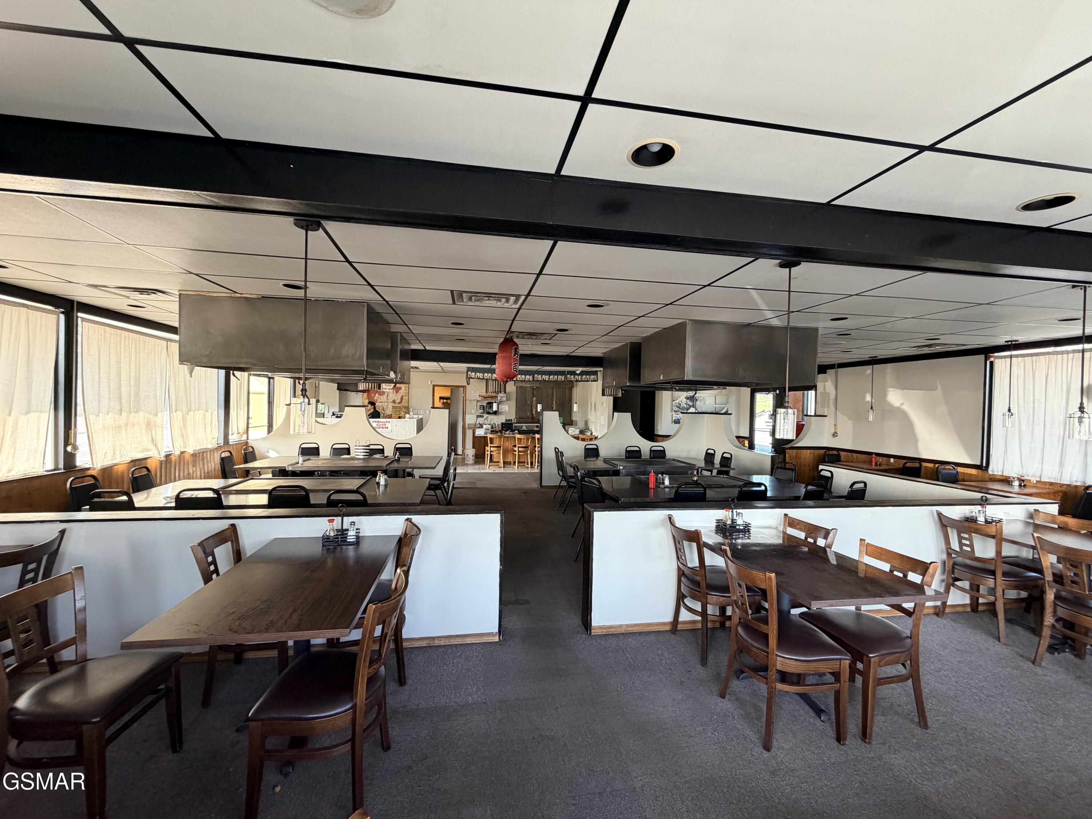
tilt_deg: -0.7
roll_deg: -1.0
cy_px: 410
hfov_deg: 102.1
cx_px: 546
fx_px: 442
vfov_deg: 85.7
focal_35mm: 14
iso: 200
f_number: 2.2
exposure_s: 1/121
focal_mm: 2.22
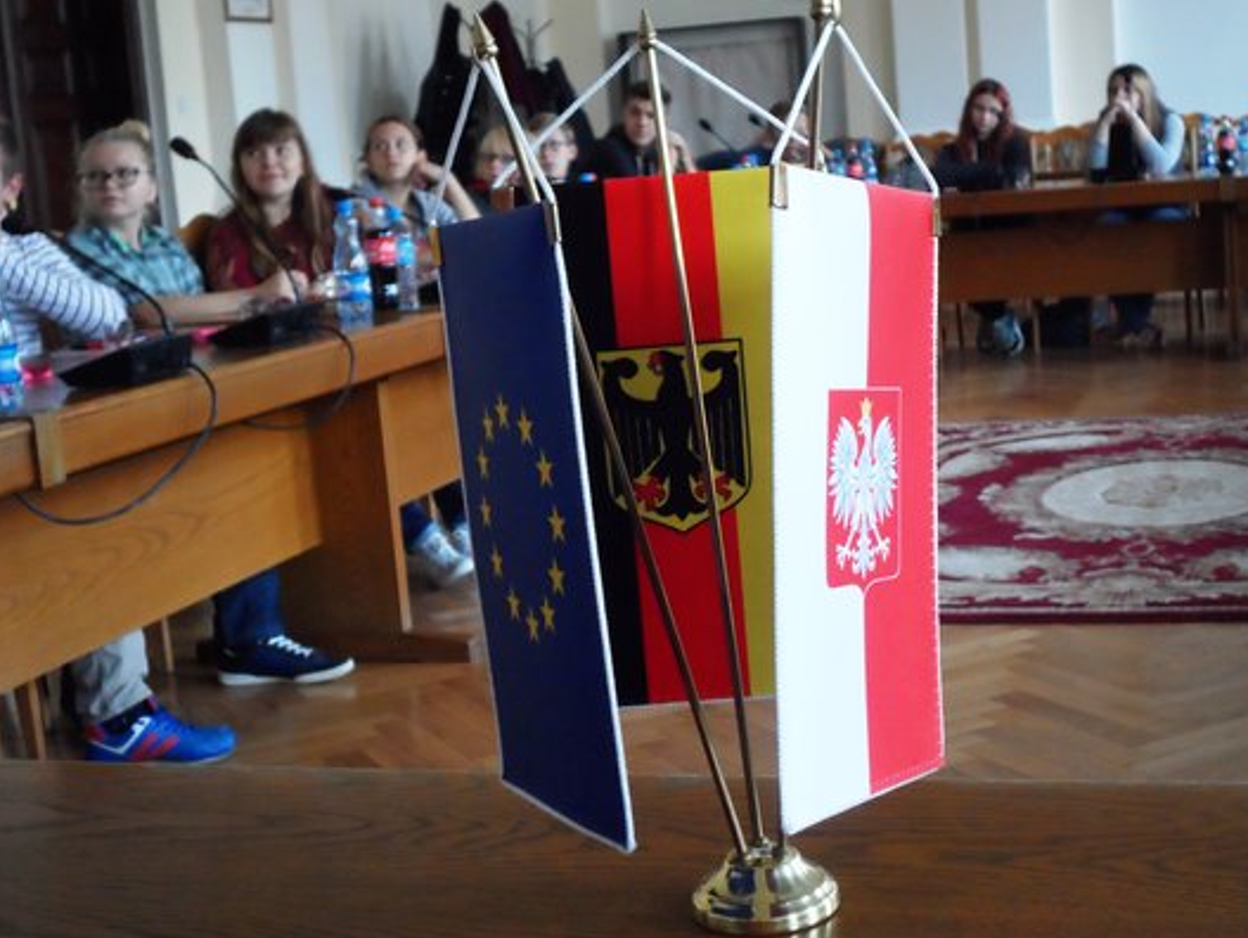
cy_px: 426
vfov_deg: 27.5
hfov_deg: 36.0
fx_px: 1912
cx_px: 760
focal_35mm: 53
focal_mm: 7.8
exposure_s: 1/45
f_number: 3.2
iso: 400
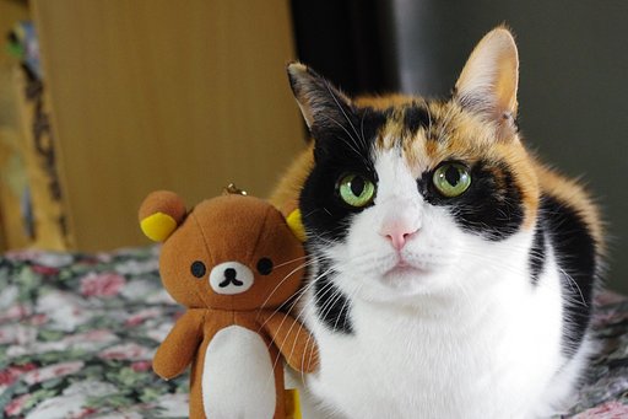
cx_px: 314
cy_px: 210
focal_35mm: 75
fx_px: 1308
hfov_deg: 27.0
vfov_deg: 18.2
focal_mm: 50
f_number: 8
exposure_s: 1/30
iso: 3200
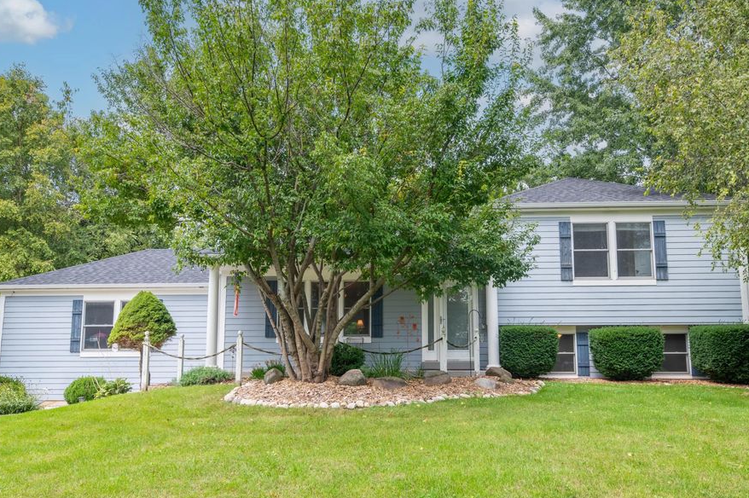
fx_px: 582
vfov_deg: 46.2
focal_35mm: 28
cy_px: 289
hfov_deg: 65.5
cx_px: 384
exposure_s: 1/100
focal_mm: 24
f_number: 9
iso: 320
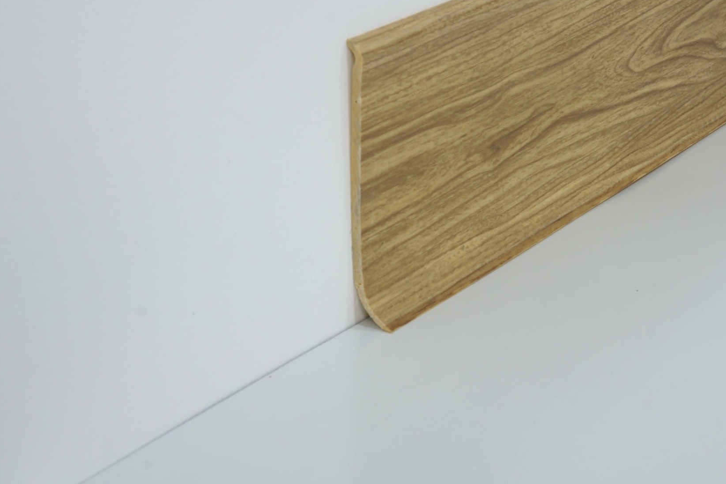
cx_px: 367
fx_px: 1835
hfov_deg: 22.4
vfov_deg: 15.0
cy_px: 203
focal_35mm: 91
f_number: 14
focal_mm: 50
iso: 100
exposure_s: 1.3
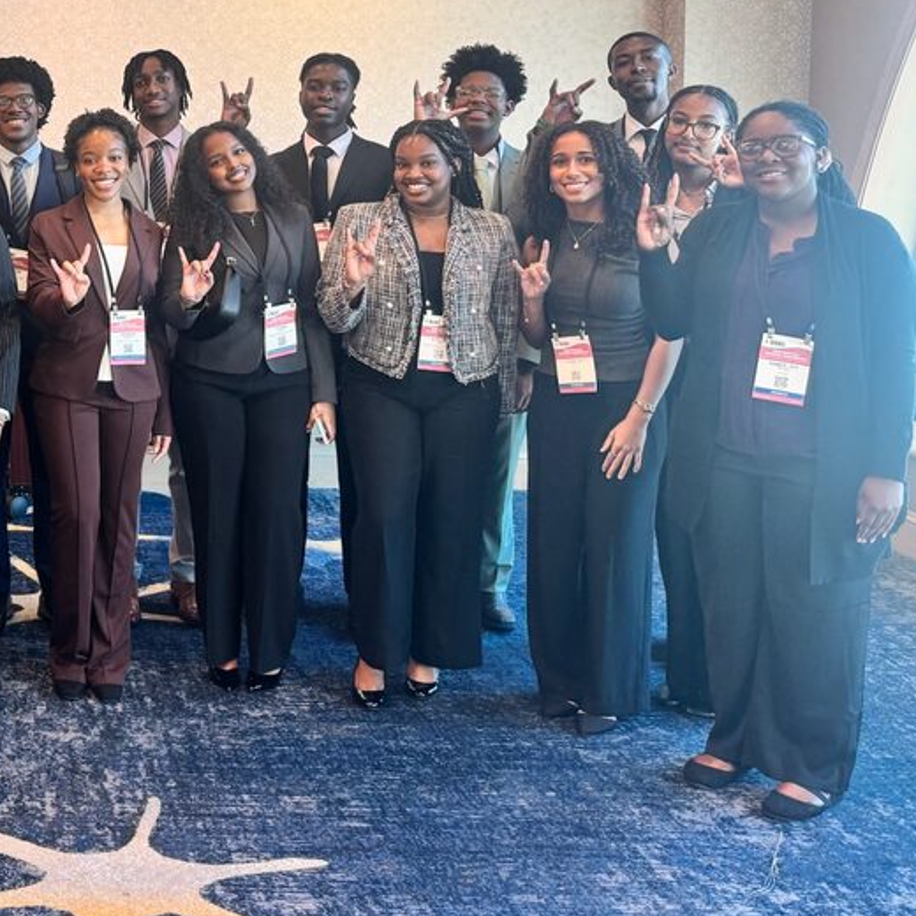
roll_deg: +1.0
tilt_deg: -3.5
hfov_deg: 30.6
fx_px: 1467
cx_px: -116
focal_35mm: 49
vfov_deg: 33.8
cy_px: 208
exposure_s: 1/60
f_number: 1.78
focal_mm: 6.76
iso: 125
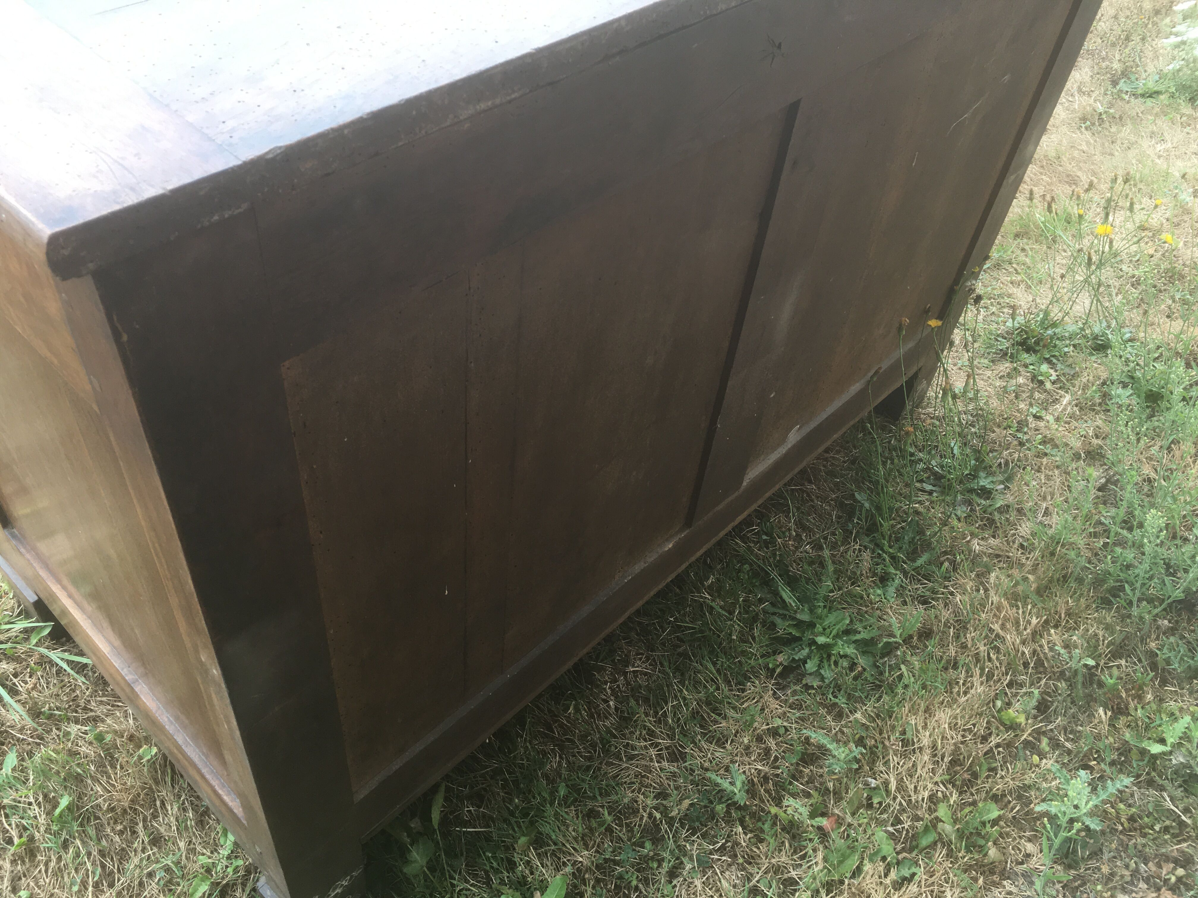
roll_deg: -0.4
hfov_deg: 61.7
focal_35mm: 29
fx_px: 1004
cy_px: 449
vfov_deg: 48.2
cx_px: 599
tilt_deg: -44.7
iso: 32
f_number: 2.2
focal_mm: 4.15
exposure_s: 1/100
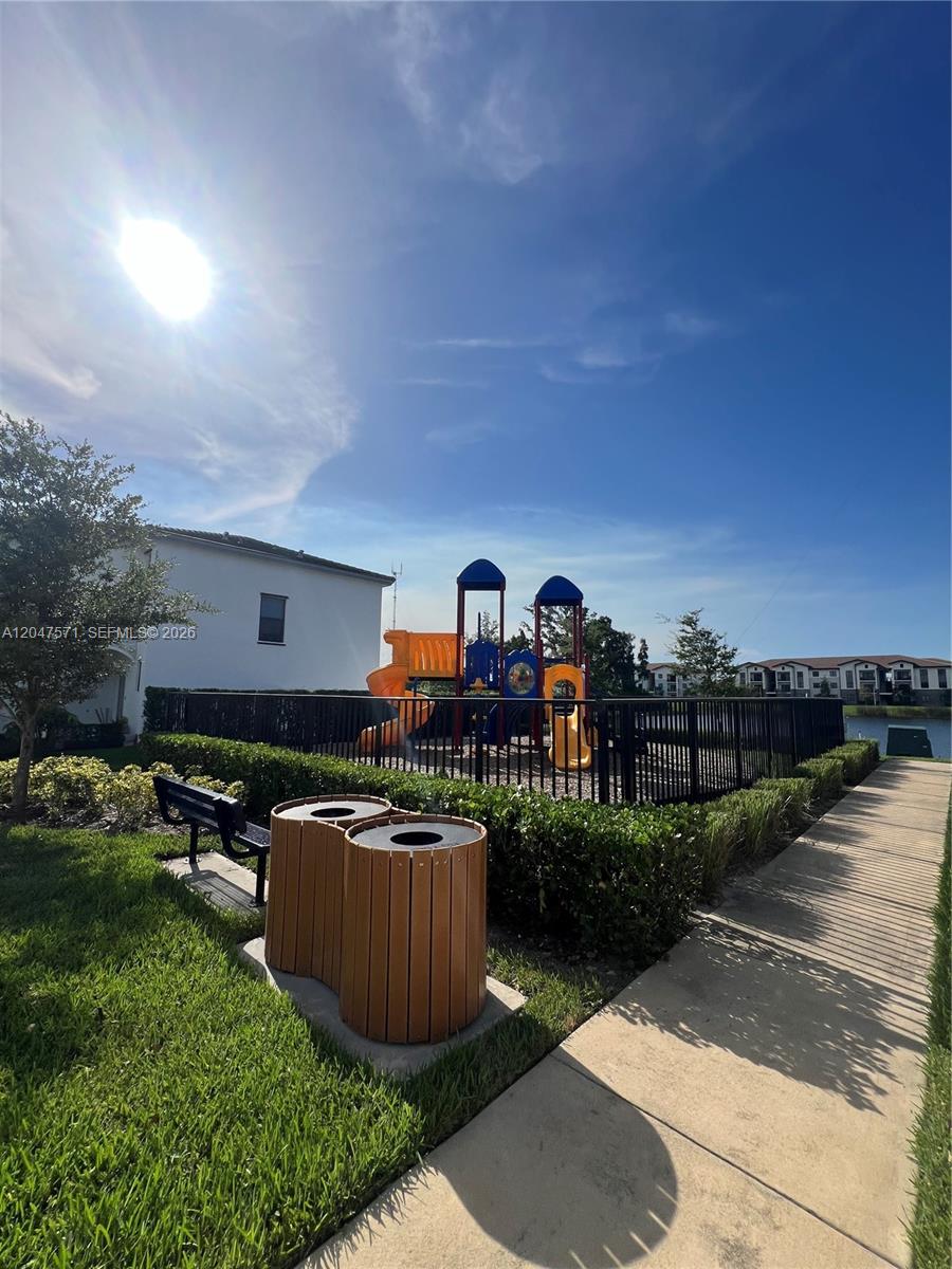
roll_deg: +0.1
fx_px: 477
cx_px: 476
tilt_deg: +5.1
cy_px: 634
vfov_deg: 106.2
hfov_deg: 89.9
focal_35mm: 13
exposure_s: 1/2950
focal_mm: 1.57
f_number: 1.8
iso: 32
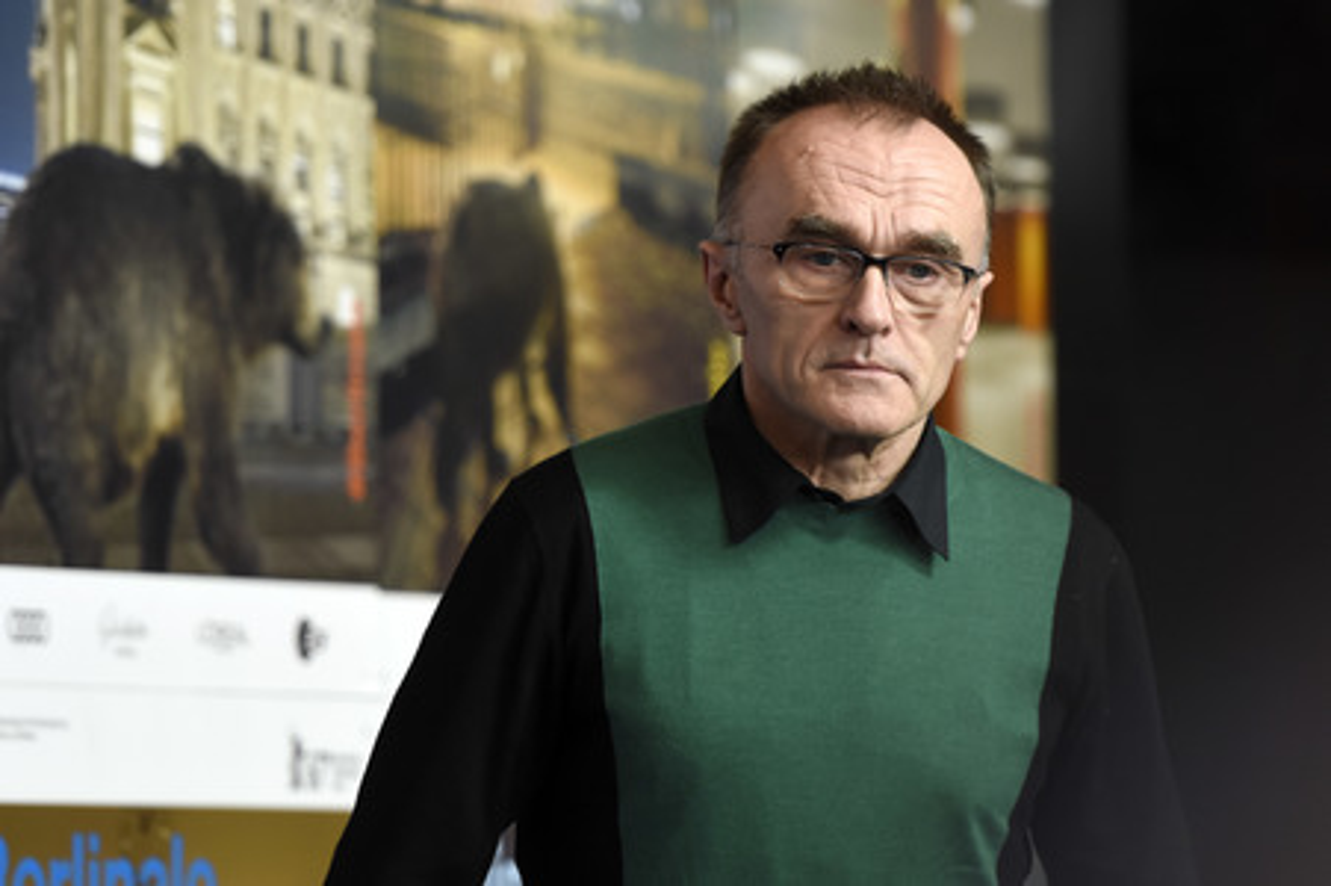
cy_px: 443
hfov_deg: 7.4
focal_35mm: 278
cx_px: 666
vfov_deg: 4.9
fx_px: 10252
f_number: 3.2
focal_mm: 185
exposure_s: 1/250
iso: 800
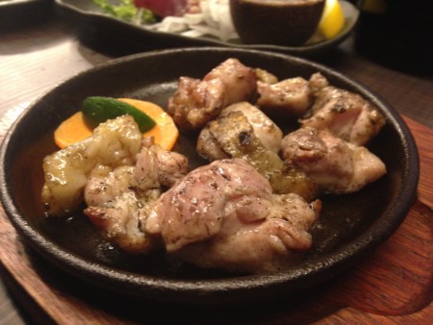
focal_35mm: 33
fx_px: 413
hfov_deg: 55.3
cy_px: 162
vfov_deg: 43.0
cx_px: 216
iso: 250
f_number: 2.4
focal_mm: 4.12
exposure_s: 1/20
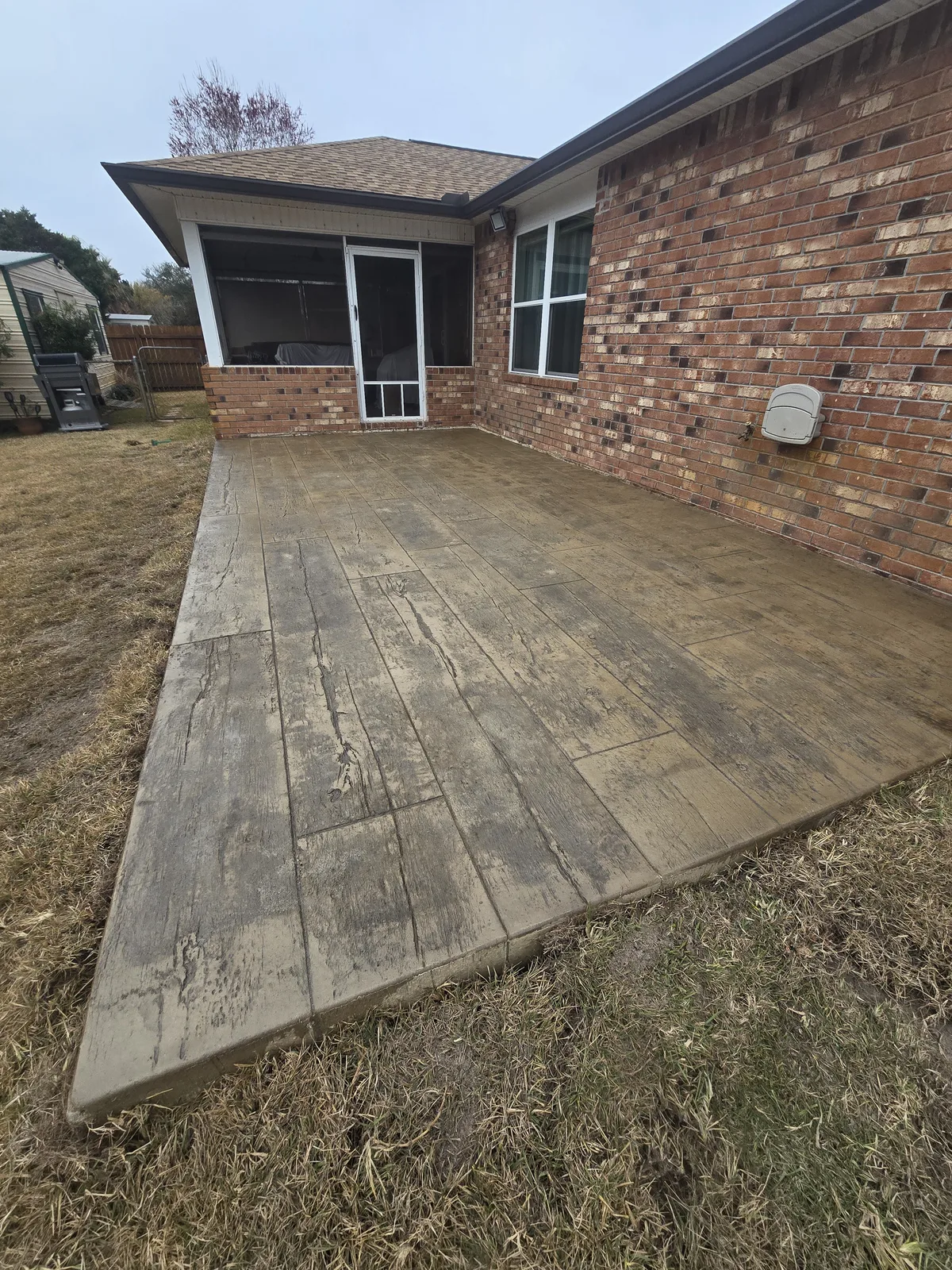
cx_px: 476
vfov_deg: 106.2
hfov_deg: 89.9
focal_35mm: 13
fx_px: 477
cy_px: 635
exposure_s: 1/1300
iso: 50
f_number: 2.2
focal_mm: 2.2
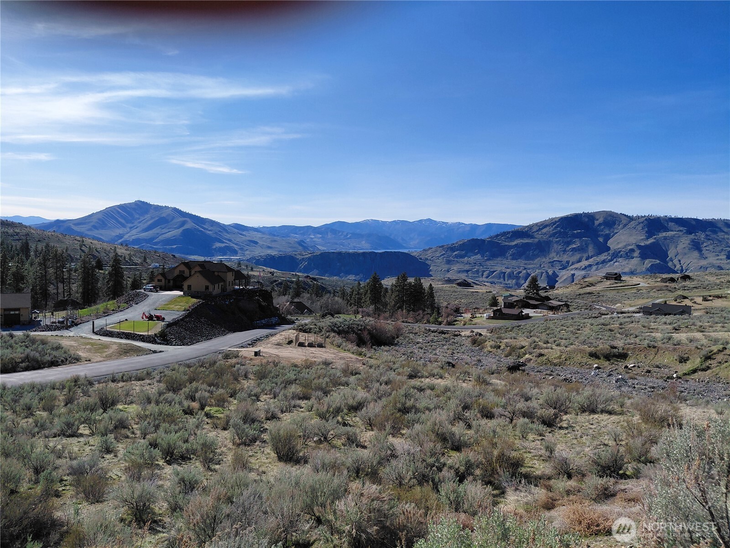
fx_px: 527
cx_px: 365
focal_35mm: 25
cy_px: 274
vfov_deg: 54.9
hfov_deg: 69.4
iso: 50
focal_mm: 4.69
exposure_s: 1/3420
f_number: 1.8
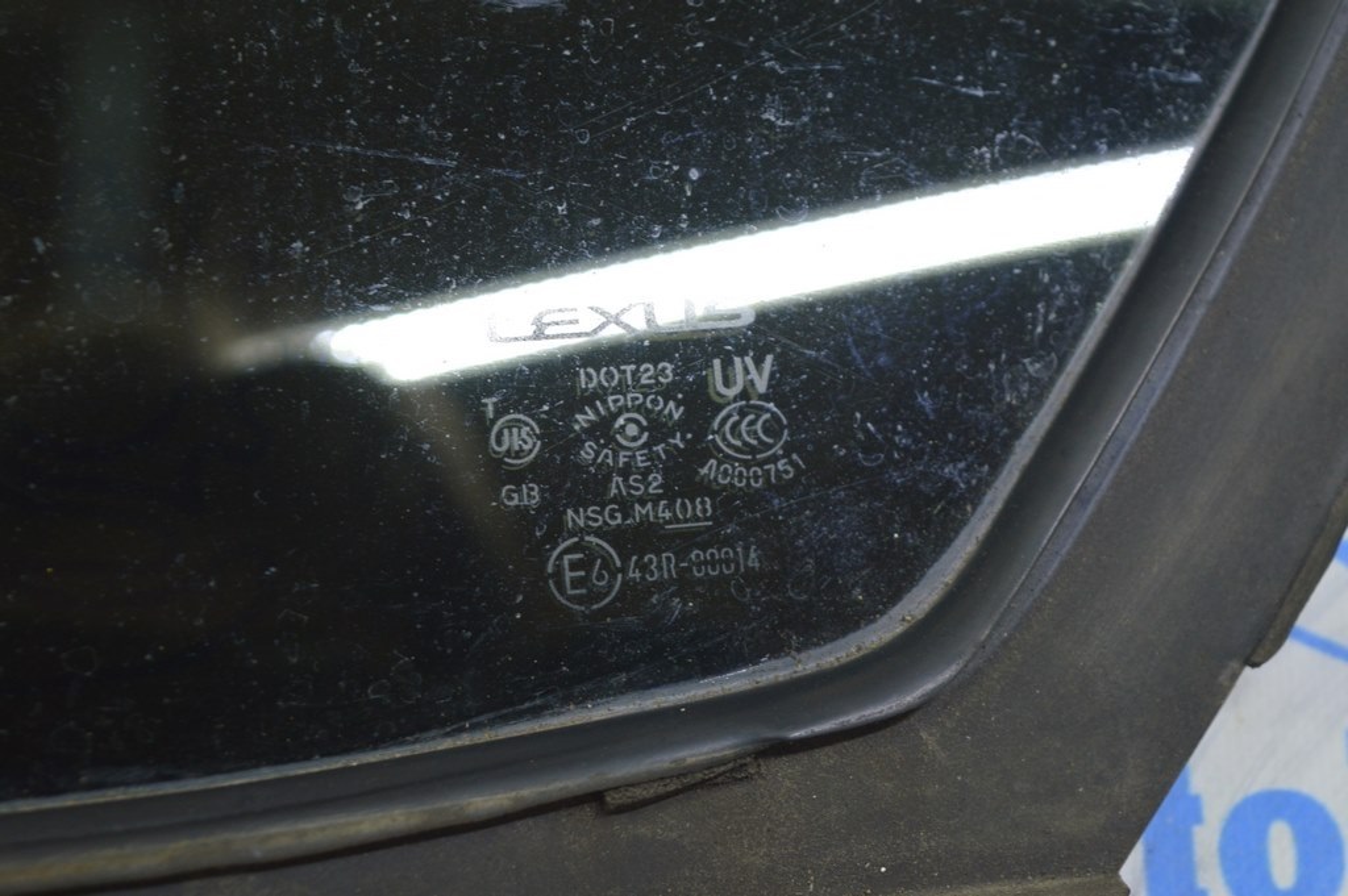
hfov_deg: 28.1
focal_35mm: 72
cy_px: 448
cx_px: 674
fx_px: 2694
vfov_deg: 18.9
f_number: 5.6
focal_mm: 48
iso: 400
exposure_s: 1/20
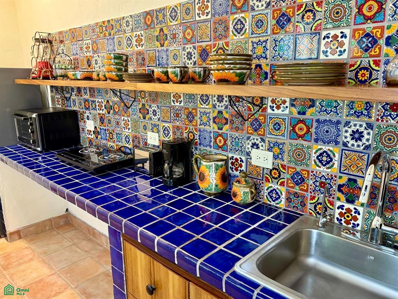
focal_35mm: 24
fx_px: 276
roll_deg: -2.1
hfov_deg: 71.6
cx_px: 199
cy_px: 150
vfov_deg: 56.8
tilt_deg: -12.6
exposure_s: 1/60
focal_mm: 6.76
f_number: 1.78
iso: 500
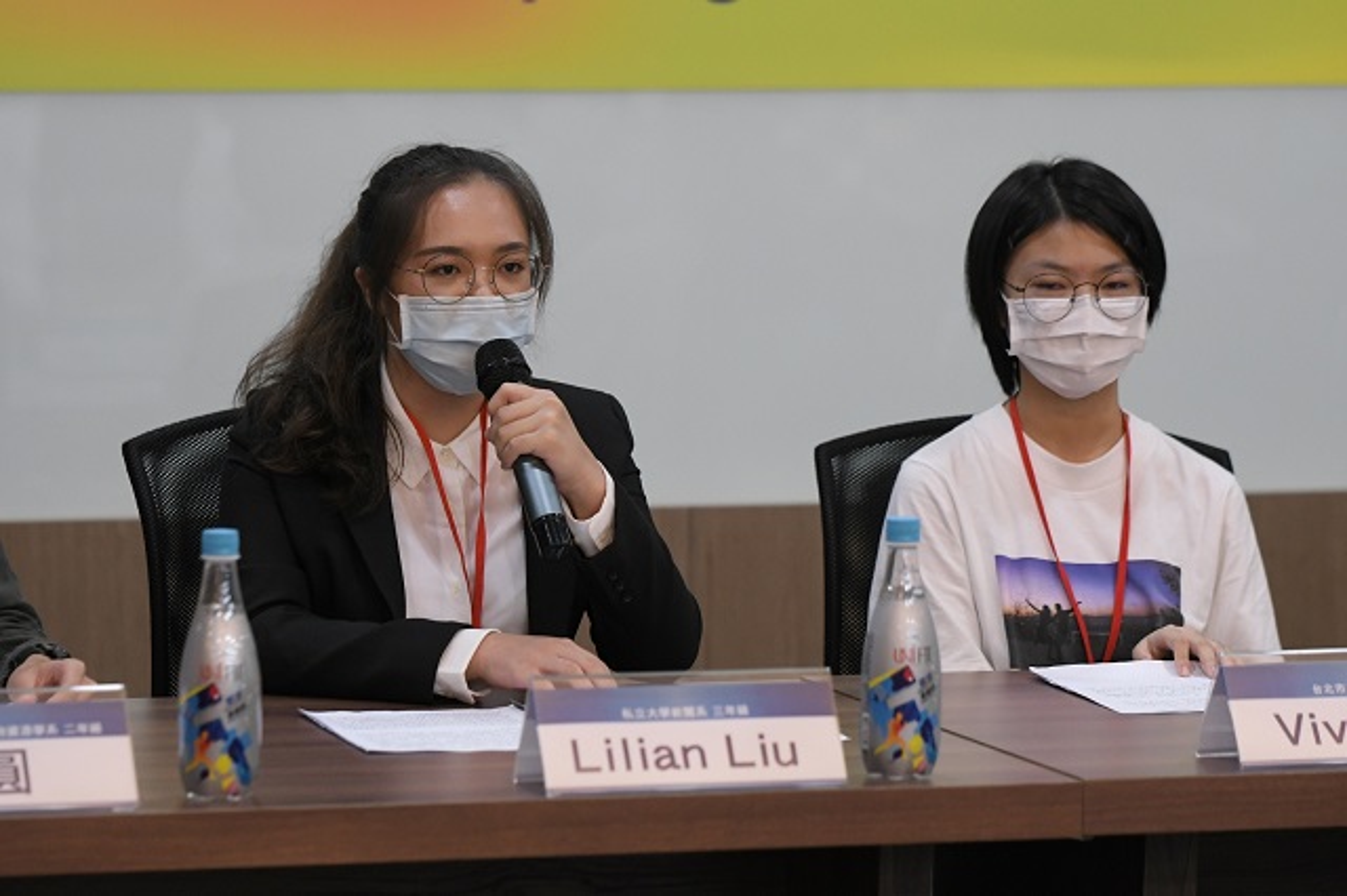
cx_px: 674
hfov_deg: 11.4
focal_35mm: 180
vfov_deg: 7.6
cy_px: 448
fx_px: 6731
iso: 2000
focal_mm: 120
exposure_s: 1/200
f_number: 3.2
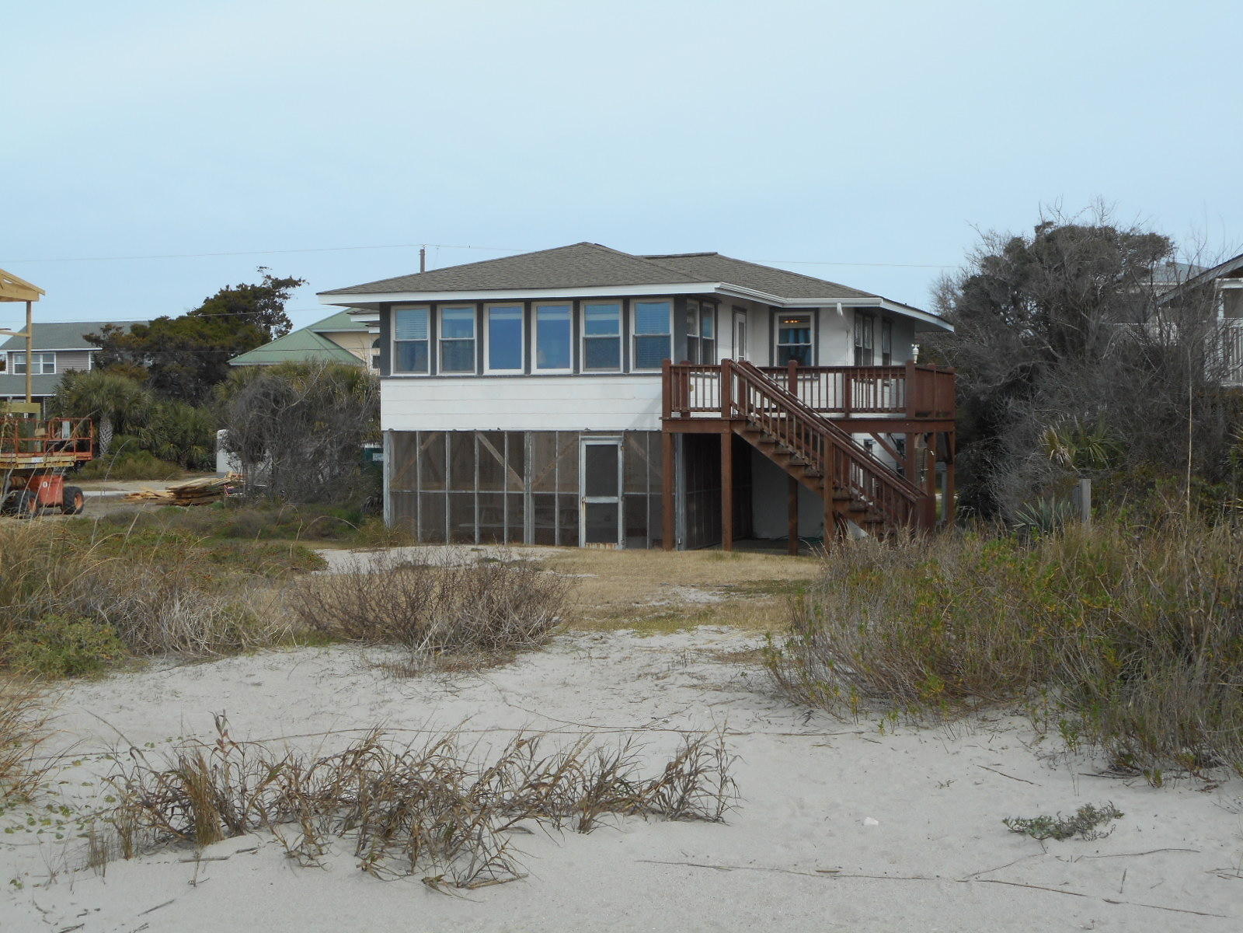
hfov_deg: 37.5
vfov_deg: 28.6
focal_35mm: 51
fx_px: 1831
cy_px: 466
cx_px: 622
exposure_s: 1/400
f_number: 4.9
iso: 80
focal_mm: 9.1
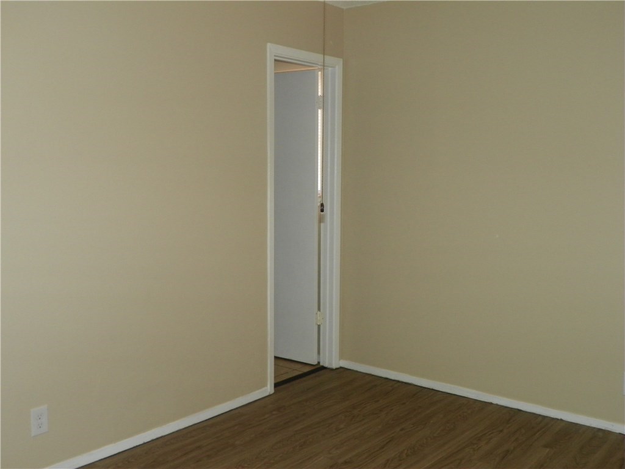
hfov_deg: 52.6
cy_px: 234
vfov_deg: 40.7
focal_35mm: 35
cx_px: 312
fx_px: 632
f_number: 3.2
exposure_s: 1/125
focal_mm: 6.2
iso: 200
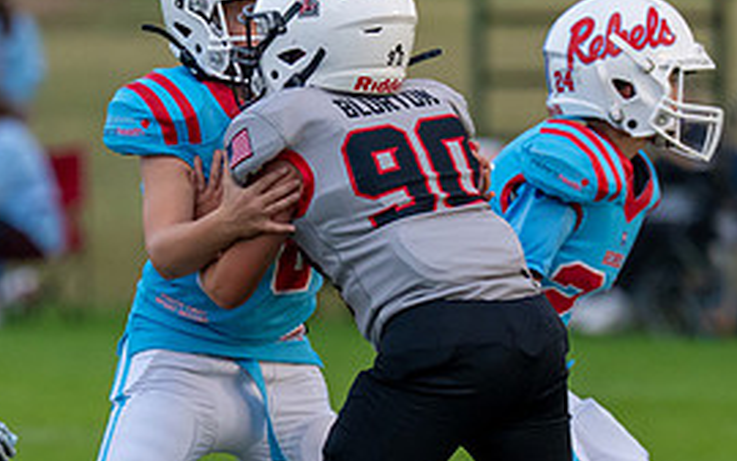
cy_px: 359
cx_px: 345
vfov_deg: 1.7
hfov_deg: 2.7
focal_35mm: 791
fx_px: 15894
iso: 1000
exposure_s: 1/1250
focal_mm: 200
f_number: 2.8
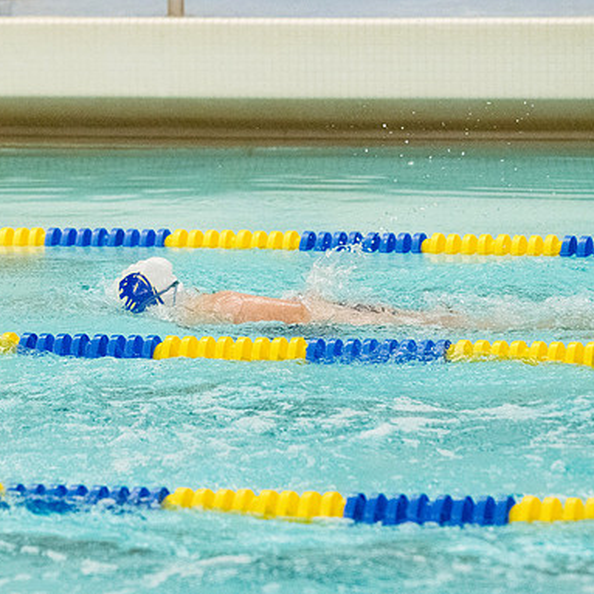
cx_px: 167
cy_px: 296
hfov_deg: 4.5
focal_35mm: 386
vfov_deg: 4.5
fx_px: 7494
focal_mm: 200
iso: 8000
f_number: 4.5
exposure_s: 1/1250
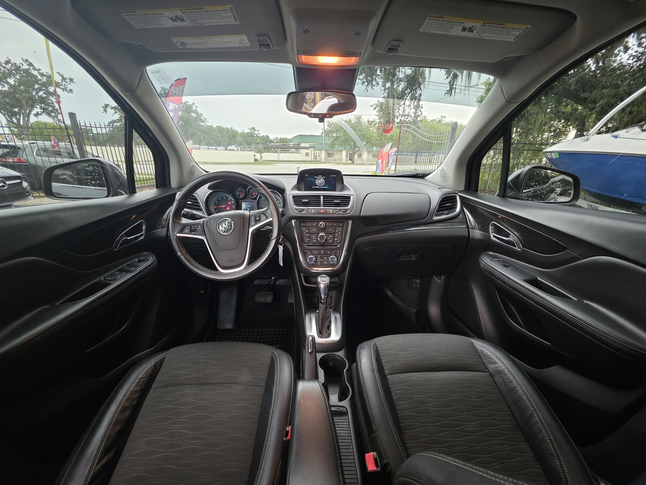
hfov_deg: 106.2
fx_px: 243
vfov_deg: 89.9
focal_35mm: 13
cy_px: 242
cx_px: 323
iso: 400
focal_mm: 2.2
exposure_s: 1/60
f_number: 1.9
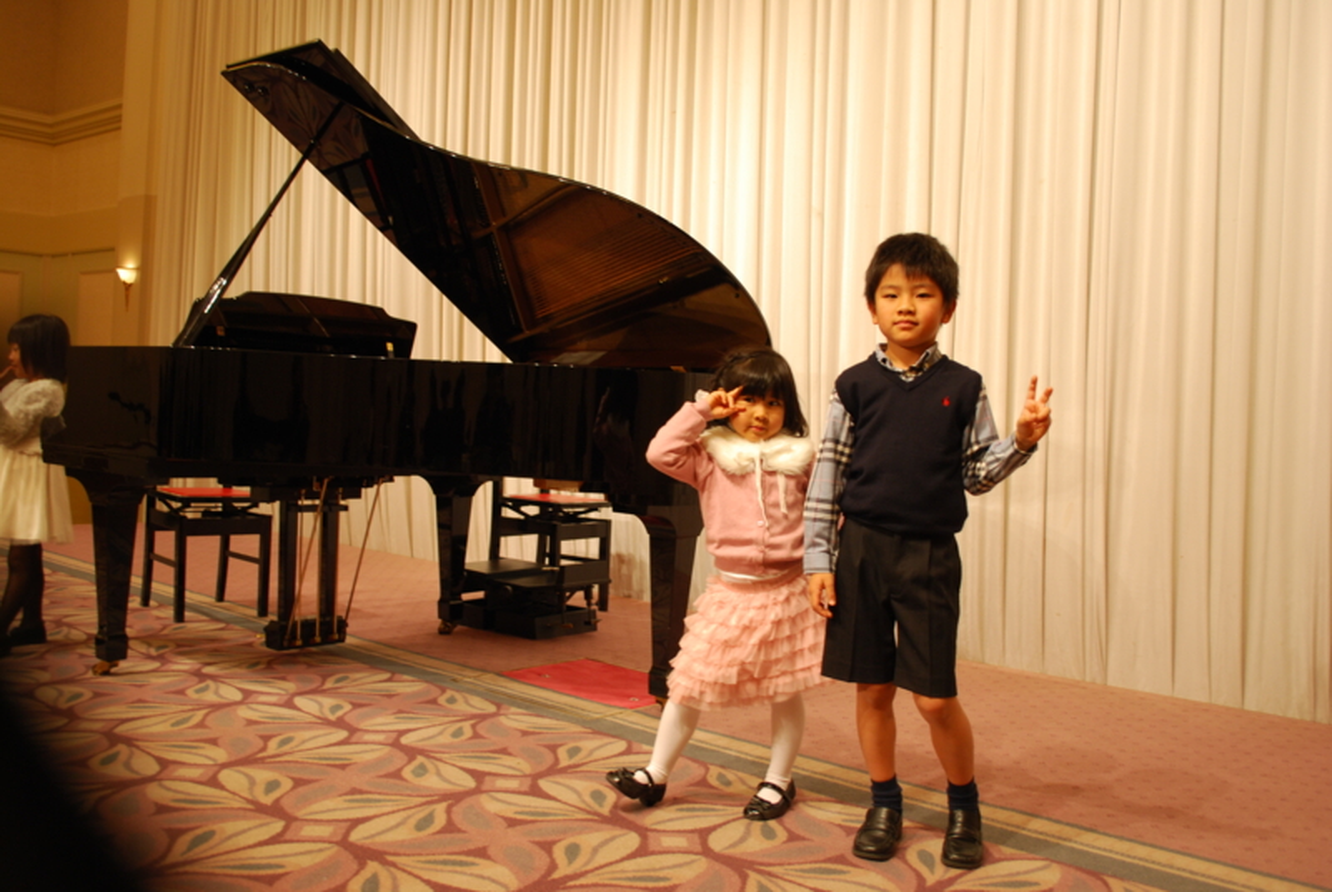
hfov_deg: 57.2
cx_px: 666
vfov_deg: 40.1
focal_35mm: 33
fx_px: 1223
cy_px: 446
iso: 250
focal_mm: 22
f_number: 4
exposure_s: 1/30
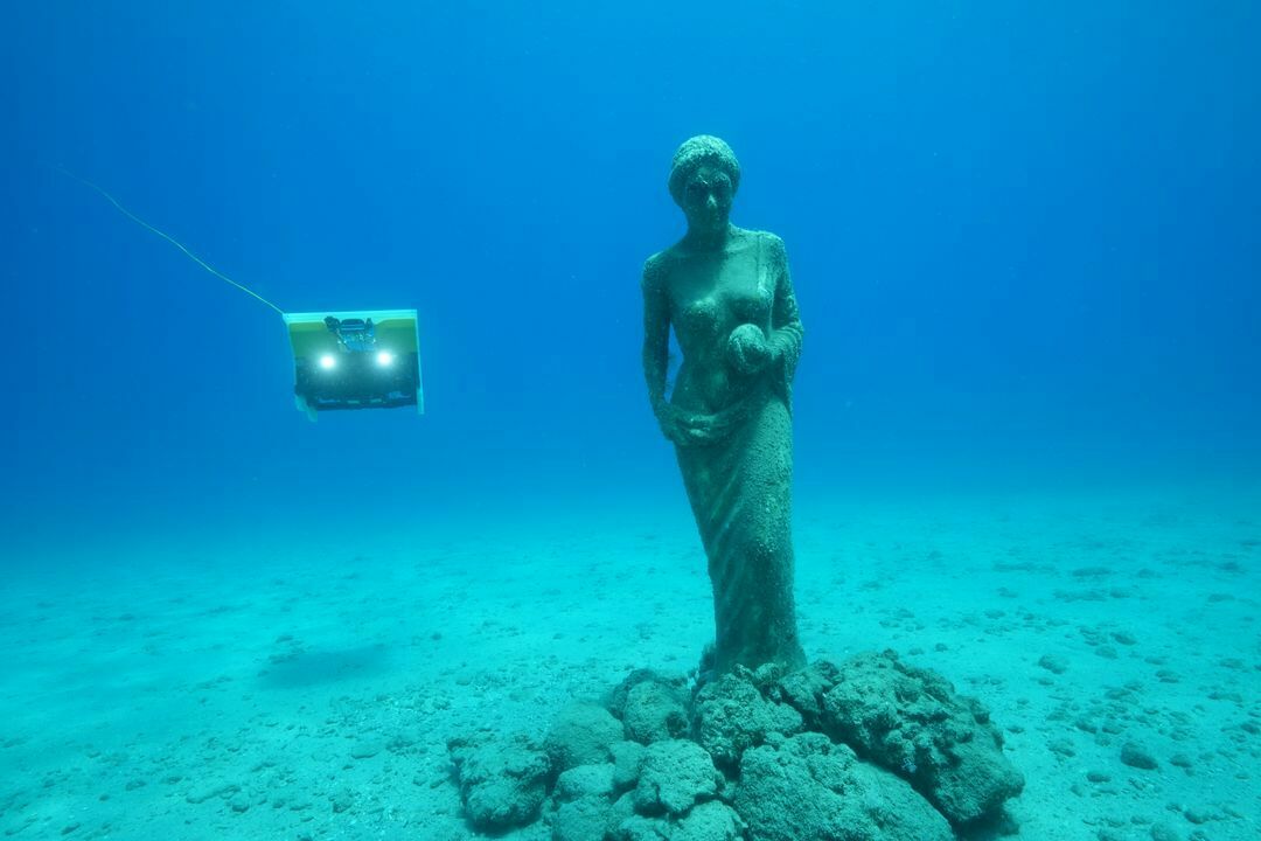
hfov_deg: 81.2
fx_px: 736
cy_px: 420
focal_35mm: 21
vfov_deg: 59.5
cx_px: 630
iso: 640
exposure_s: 1/80
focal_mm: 21
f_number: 20
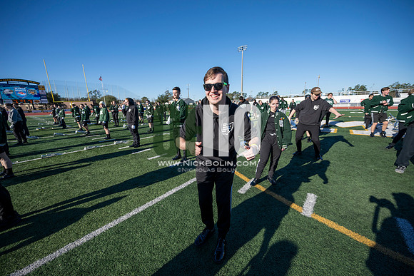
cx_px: 207
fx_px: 161
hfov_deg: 104.2
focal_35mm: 14
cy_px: 138
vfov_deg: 81.2
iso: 160
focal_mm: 14
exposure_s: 1/2000
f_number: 4
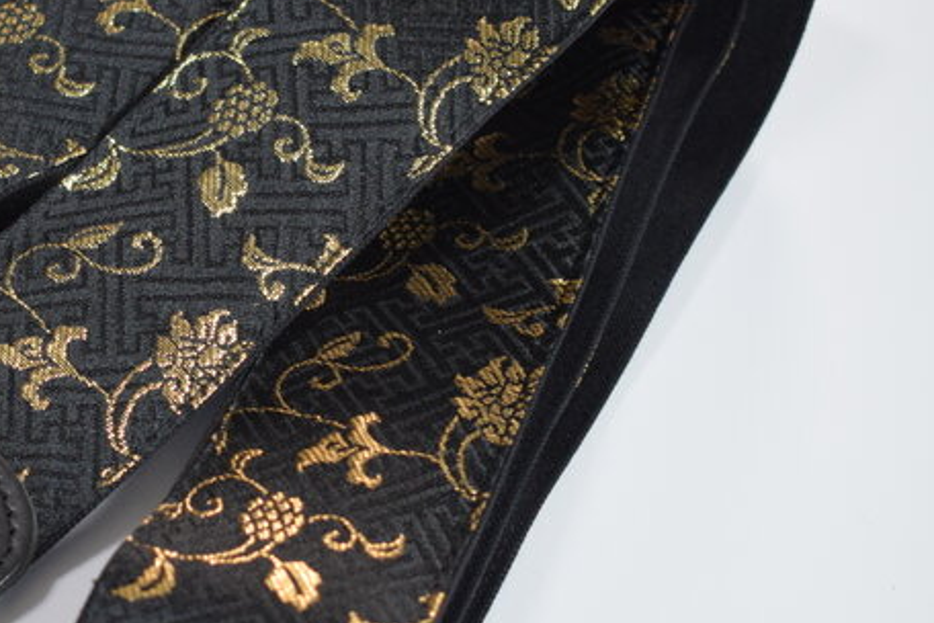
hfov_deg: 19.8
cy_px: 328
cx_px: 92
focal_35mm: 101
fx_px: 2620
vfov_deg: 13.6
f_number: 4.5
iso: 800
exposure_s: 1/200
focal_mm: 32
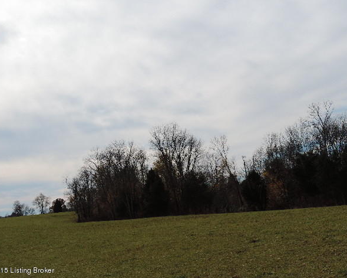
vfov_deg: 28.6
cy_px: 140
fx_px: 544
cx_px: 171
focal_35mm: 53
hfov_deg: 35.4
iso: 80
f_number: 4
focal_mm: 8.9
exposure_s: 1/1250
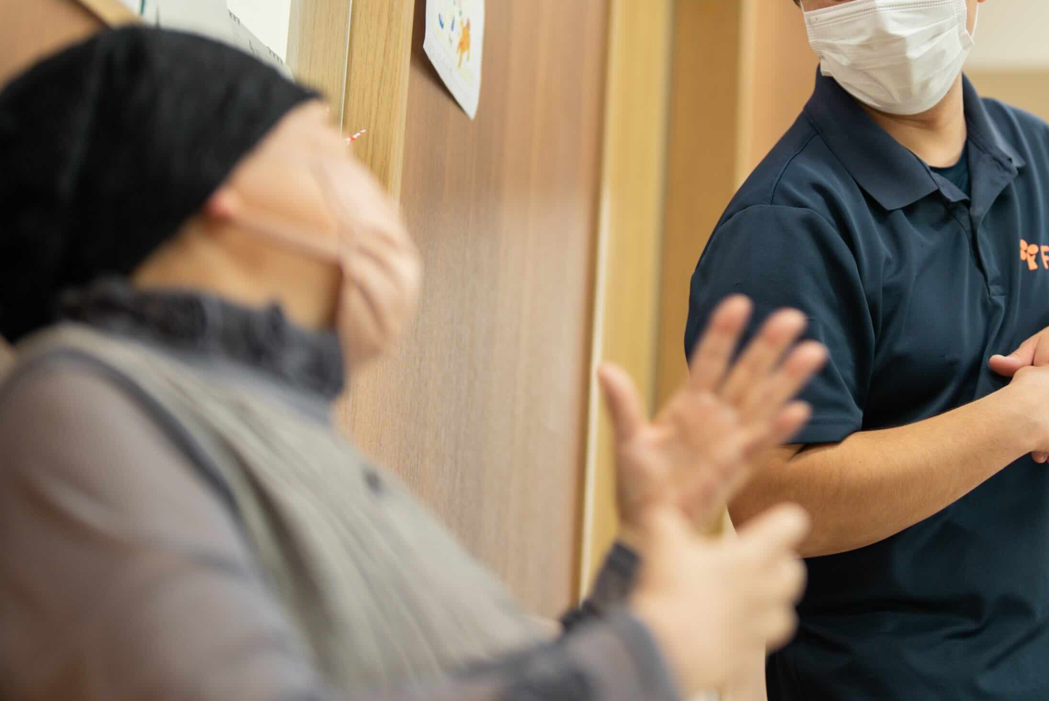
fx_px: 2828
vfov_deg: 14.1
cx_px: 871
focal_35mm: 97
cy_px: 184
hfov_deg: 20.7
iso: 125
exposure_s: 1/250
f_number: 1.2
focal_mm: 50
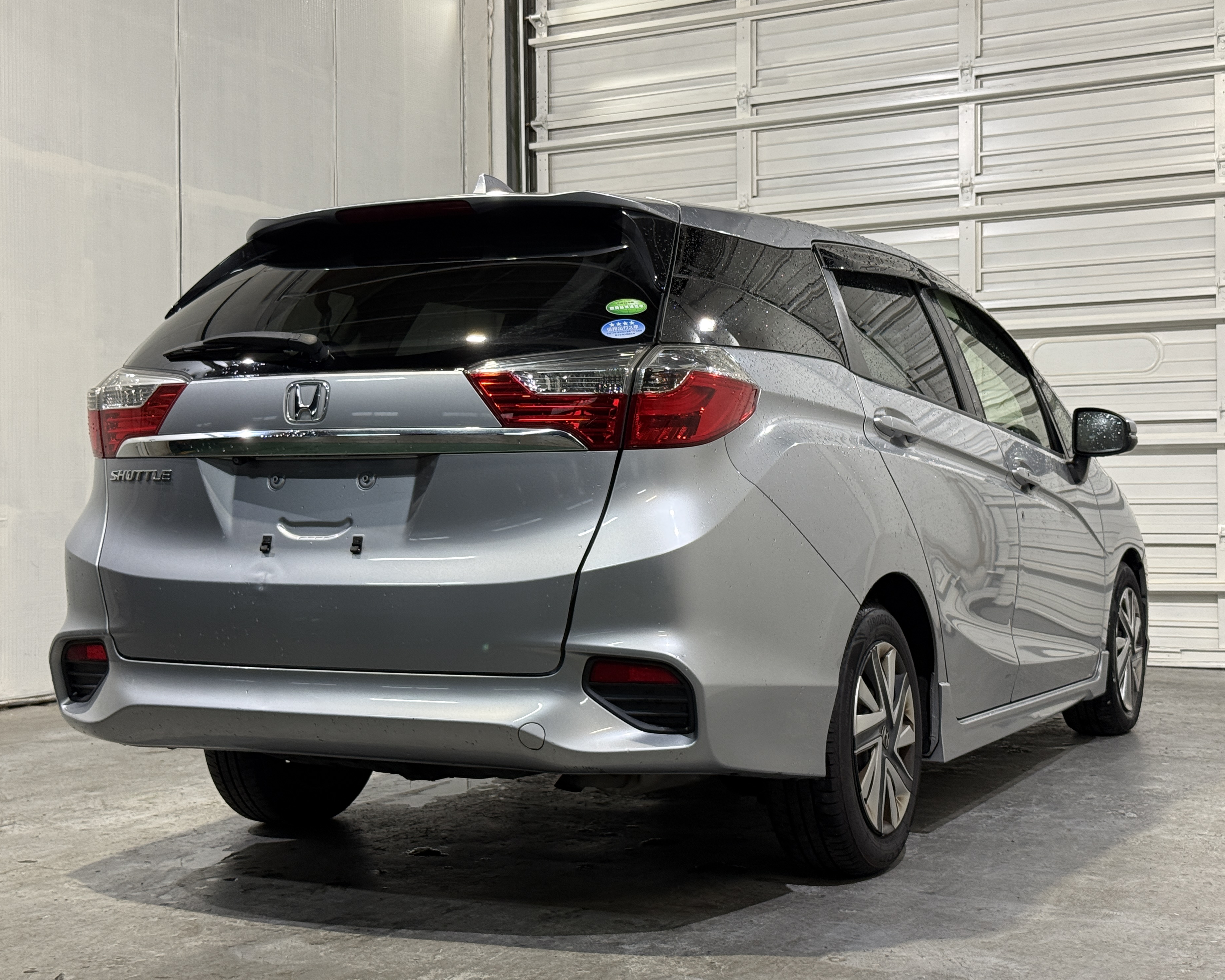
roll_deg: +0.4
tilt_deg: +0.3
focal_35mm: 51
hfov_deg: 36.7
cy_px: 482
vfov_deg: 29.7
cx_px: 600
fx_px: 1849
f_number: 1.78
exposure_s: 1/60
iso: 125
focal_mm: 6.76
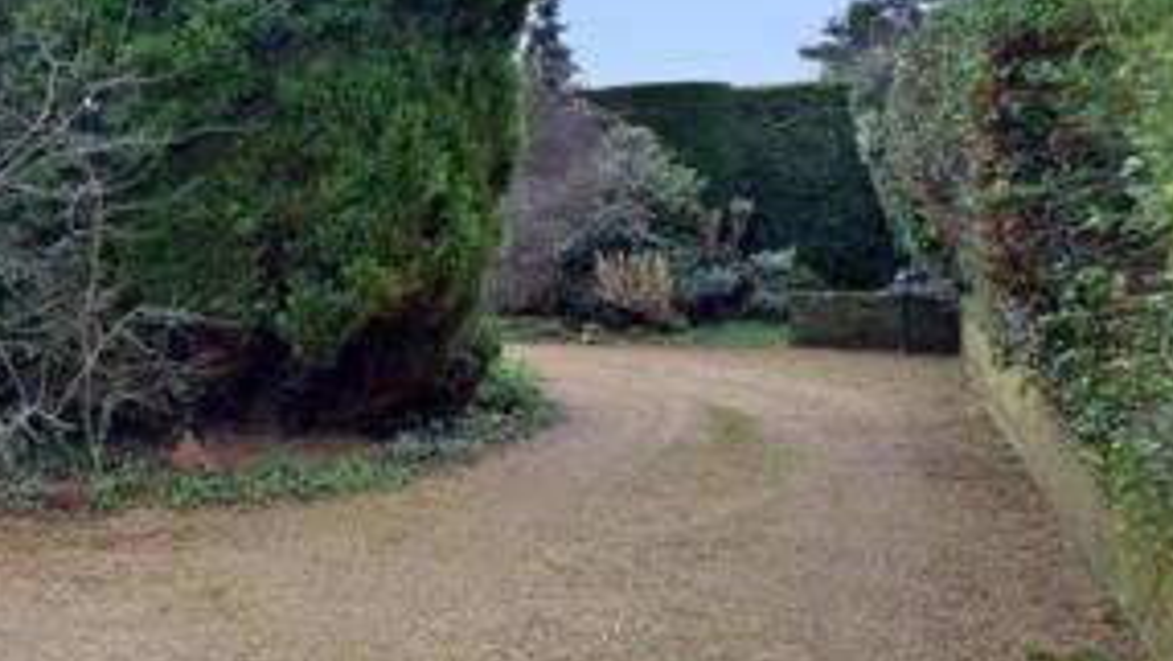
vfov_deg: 32.6
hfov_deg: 42.9
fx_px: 1120
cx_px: -123
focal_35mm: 36
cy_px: 224
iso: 500
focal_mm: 10
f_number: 8
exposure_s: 1/320
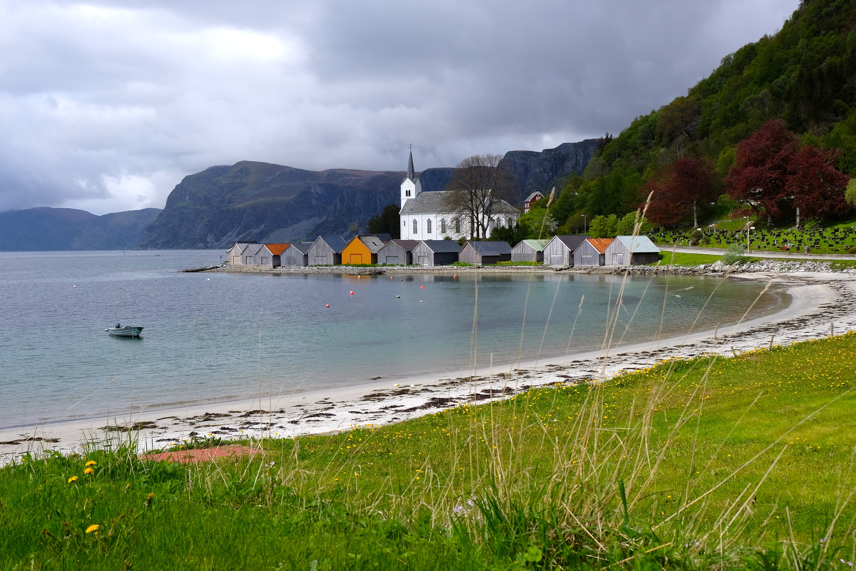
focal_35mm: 40
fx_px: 951
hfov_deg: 48.5
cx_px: 428
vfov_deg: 33.4
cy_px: 286
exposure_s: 1/420
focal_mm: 26.6
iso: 200
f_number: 8
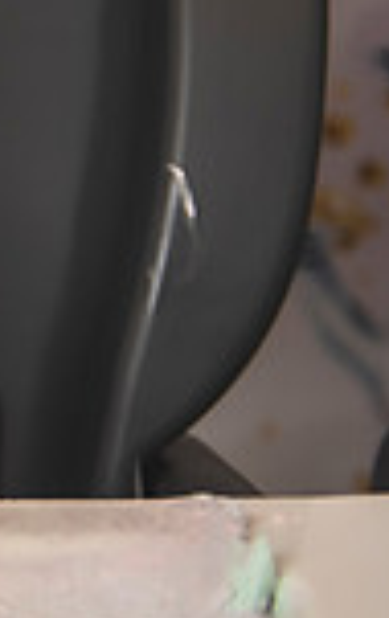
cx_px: -1059
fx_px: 4136
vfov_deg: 8.5
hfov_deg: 4.9
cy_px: 55
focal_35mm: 245
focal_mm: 50
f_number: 2.8
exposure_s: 1/160
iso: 250
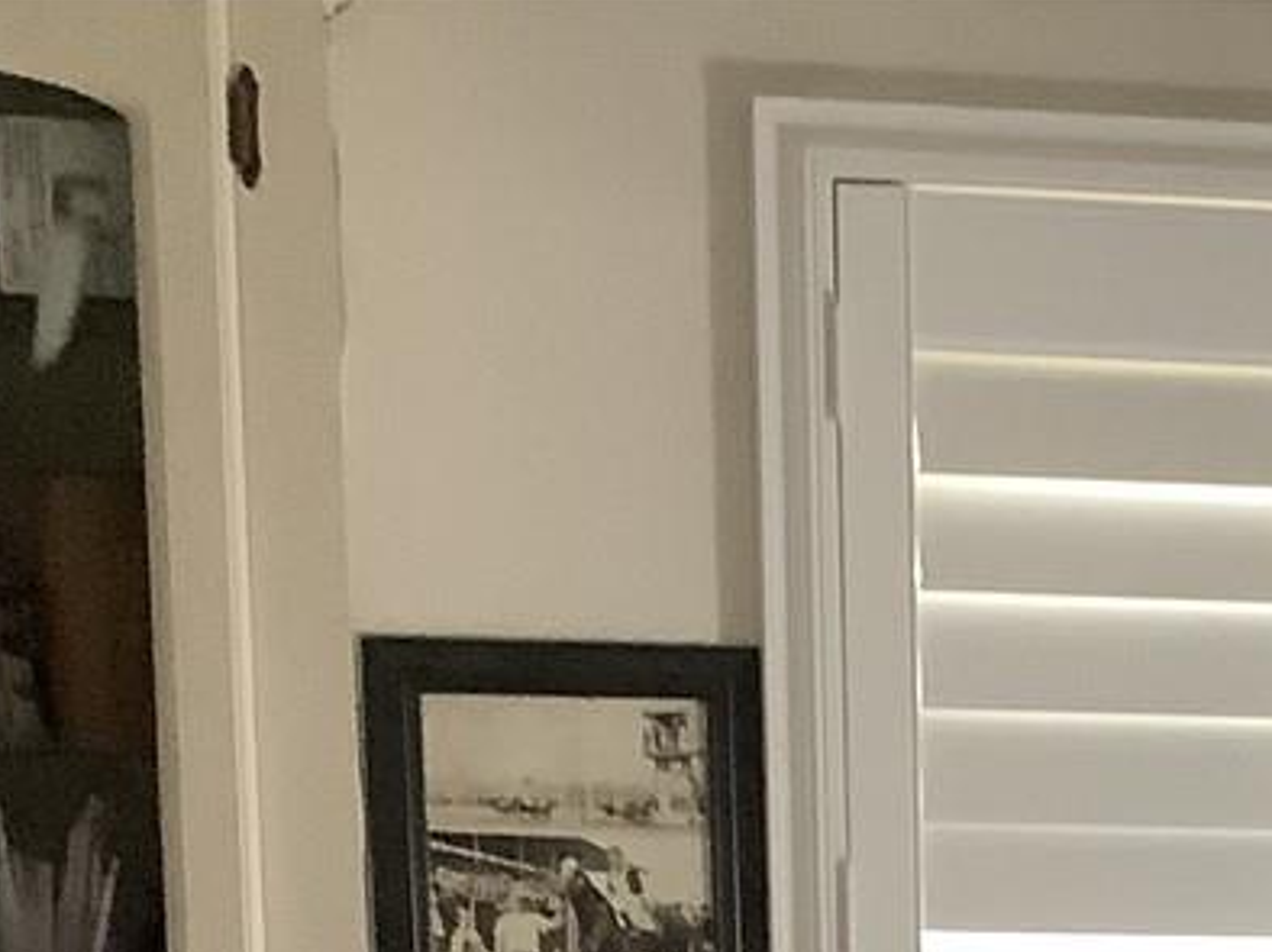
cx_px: 1511
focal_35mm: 126
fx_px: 4627
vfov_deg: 10.7
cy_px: 1930
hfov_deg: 15.1
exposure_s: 1/60
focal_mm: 3.3
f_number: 2.4
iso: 250
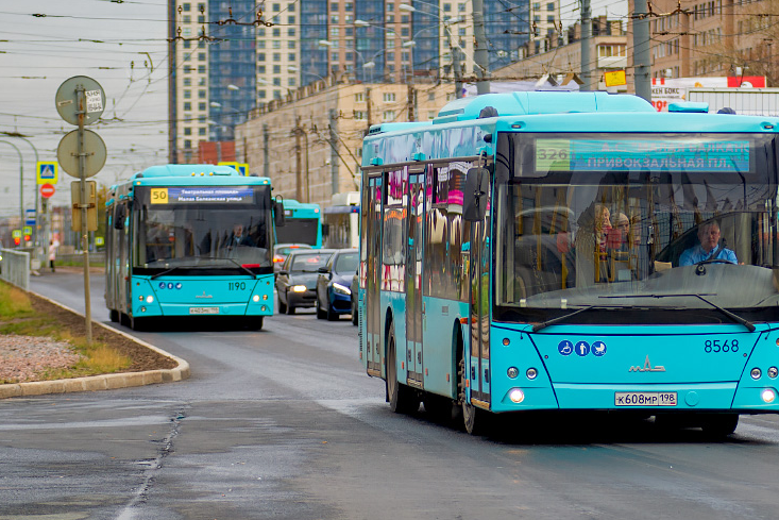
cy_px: 201
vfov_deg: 7.6
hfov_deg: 11.4
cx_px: 582
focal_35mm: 180
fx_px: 3896
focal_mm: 110
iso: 200
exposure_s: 1/640
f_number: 4
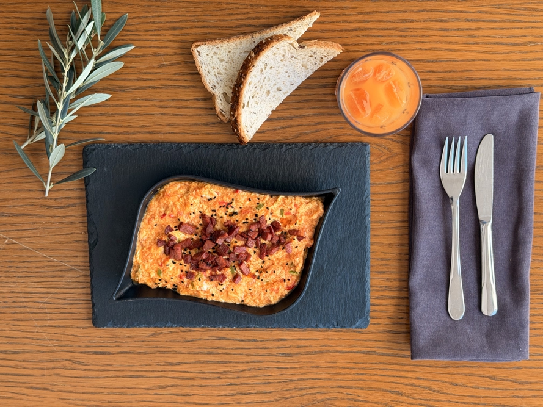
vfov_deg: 30.3
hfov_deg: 39.7
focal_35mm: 48
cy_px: 204
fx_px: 753
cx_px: 272
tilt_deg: -80.1
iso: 64
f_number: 1.78
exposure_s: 1/304
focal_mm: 6.76
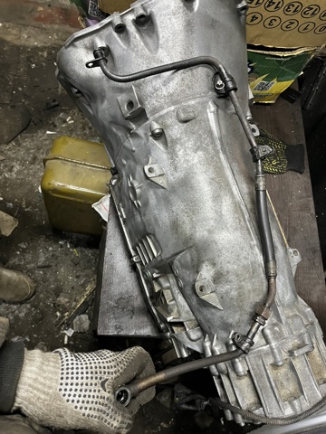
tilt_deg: -62.4
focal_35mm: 26
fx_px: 326
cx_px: 163
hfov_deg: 53.1
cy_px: 217
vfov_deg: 67.3
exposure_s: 1/50
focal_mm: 5.1
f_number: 1.6
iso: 400
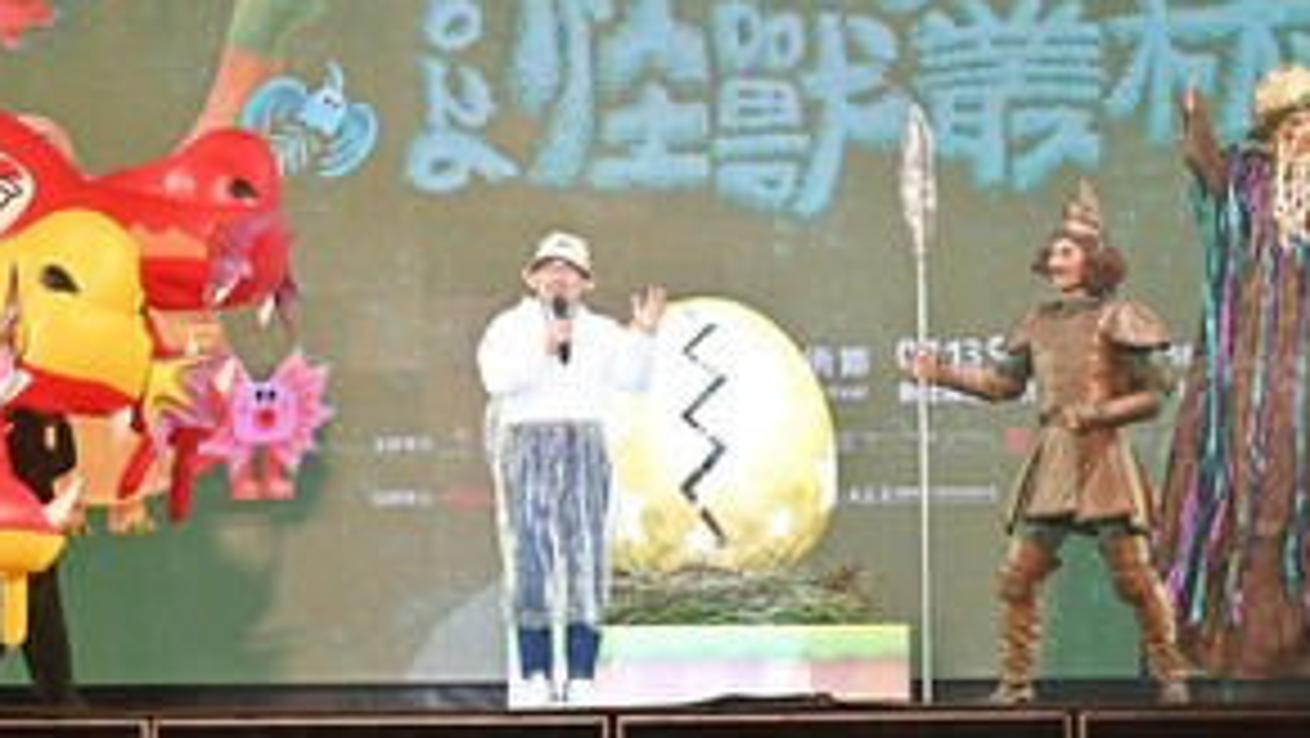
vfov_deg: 14.7
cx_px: 594
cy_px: 200
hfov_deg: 25.9
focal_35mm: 82
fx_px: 2850
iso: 500
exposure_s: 1/125
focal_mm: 57
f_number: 4
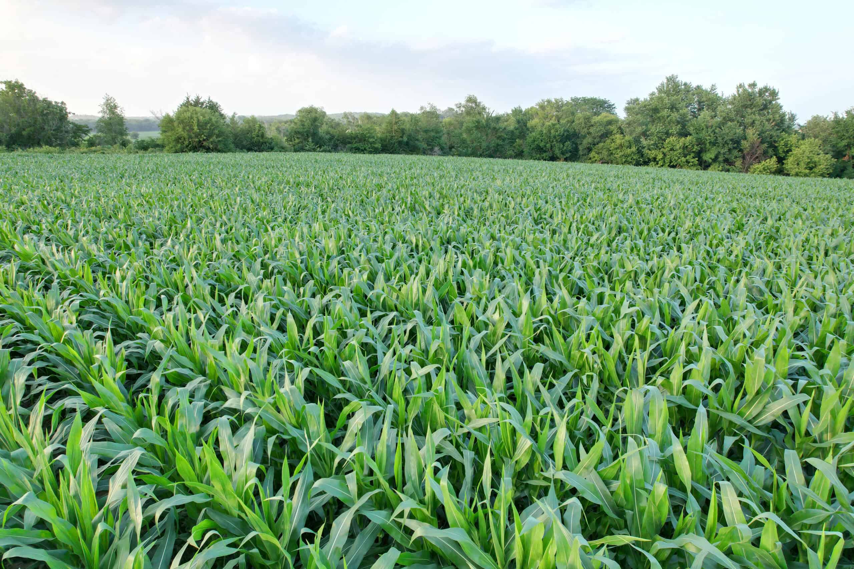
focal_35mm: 22
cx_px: 427
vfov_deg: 57.2
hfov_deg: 78.6
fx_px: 522
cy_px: 284
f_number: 2.8
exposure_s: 1/250
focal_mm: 8.4
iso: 100
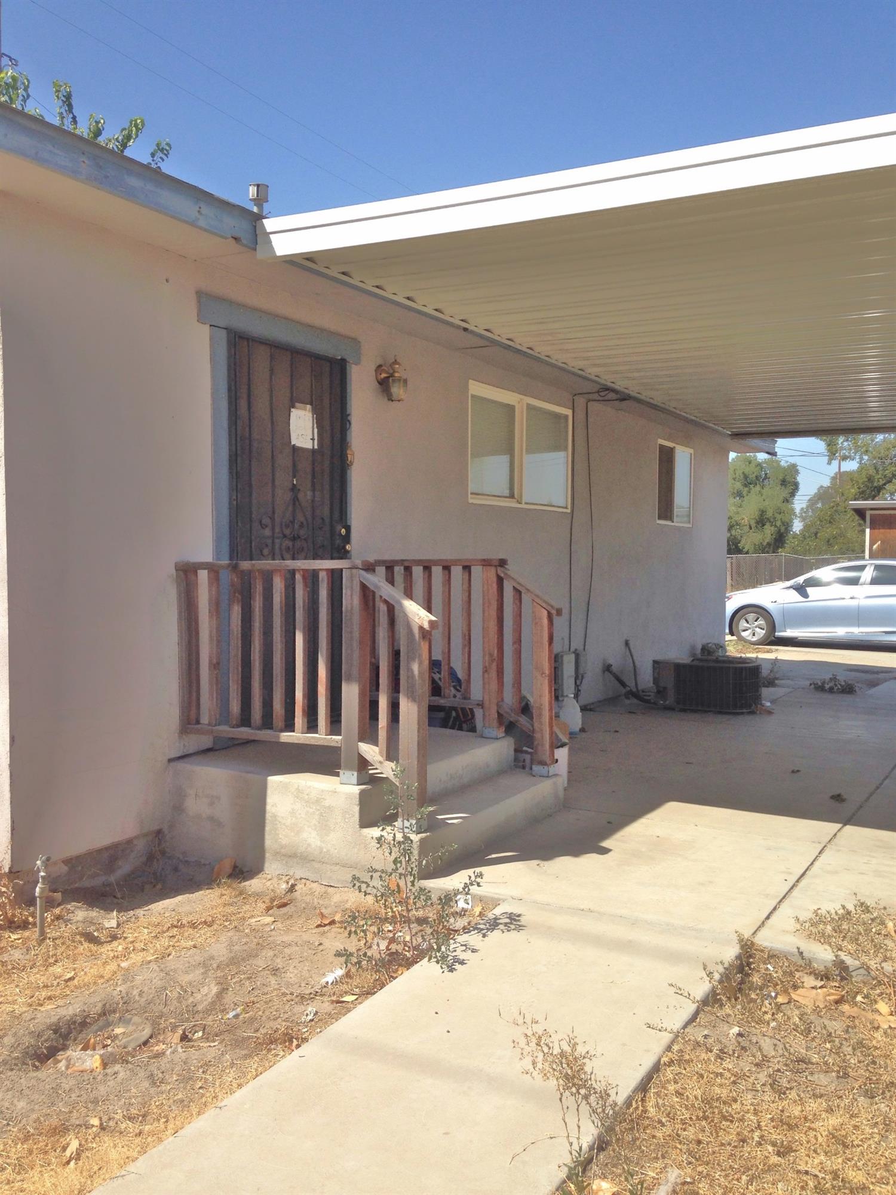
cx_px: 448
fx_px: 1139
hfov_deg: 42.9
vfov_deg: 55.4
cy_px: 598
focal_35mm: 33
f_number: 2.4
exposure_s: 1/1063
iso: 50
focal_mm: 4.12
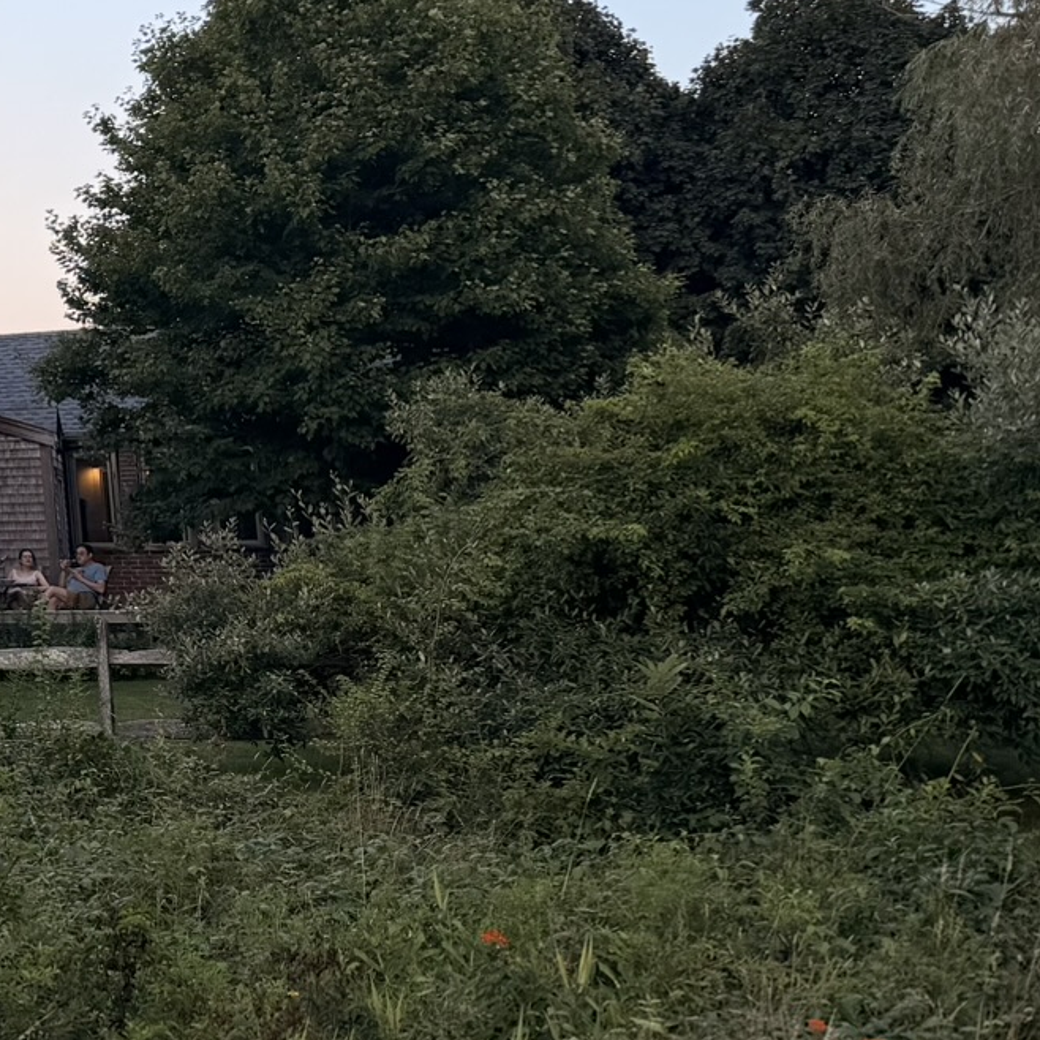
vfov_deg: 25.4
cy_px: 139
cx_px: -550
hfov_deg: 21.6
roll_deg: +2.0
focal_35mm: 66
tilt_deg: +9.7
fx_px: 2243
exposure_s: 1/481
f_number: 1.78
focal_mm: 6.76
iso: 80
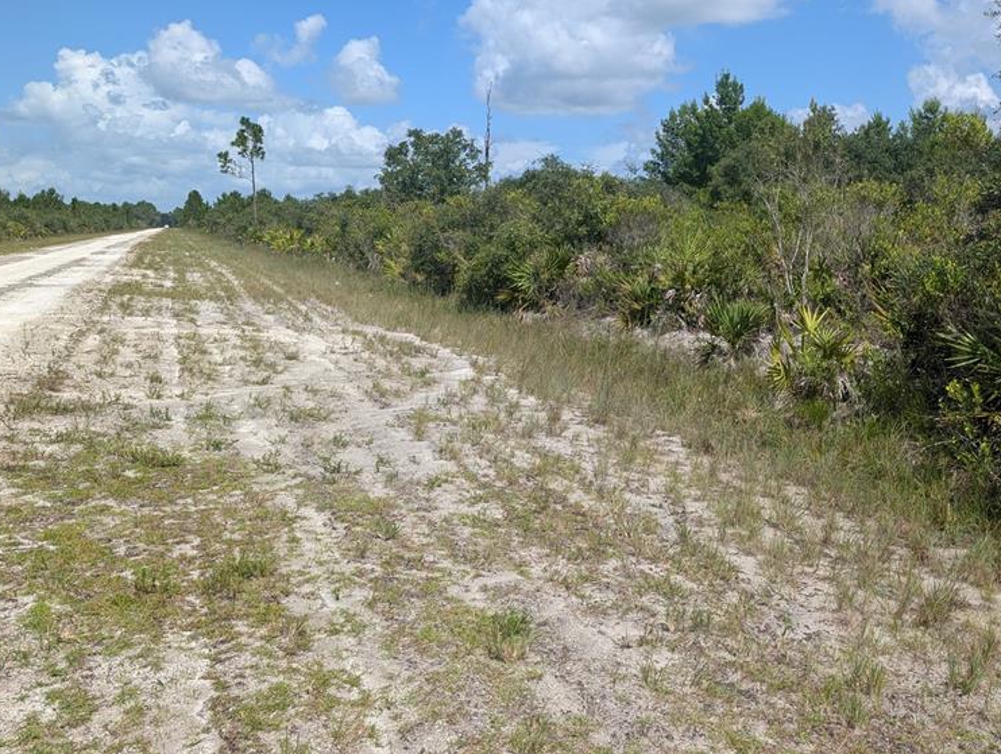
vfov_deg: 42.5
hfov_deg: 54.8
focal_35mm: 33
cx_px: 608
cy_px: 256
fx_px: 956
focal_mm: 6.9
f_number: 1.68
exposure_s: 1/1484
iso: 20
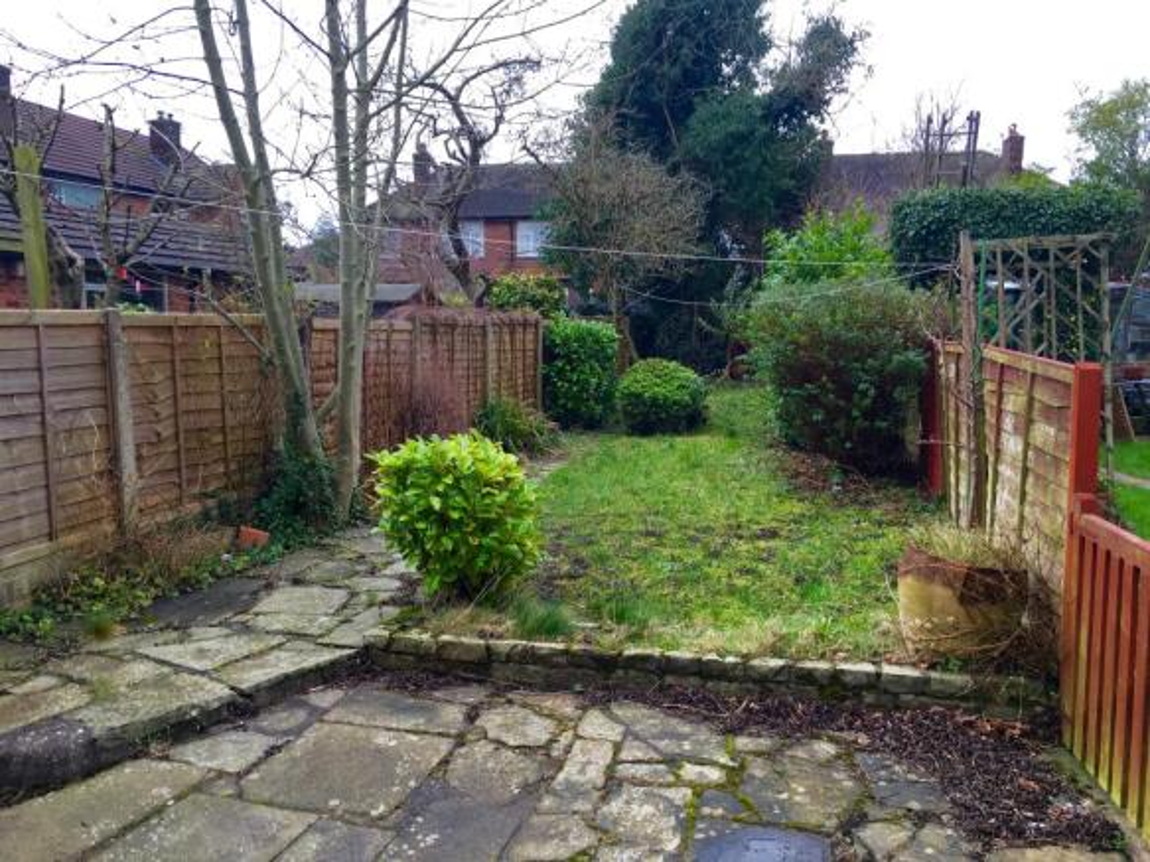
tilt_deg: -6.3
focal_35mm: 29
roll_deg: +0.0
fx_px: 963
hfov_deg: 61.7
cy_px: 431
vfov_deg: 48.2
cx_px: 575
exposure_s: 1/100
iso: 25
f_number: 2.2
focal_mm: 4.15
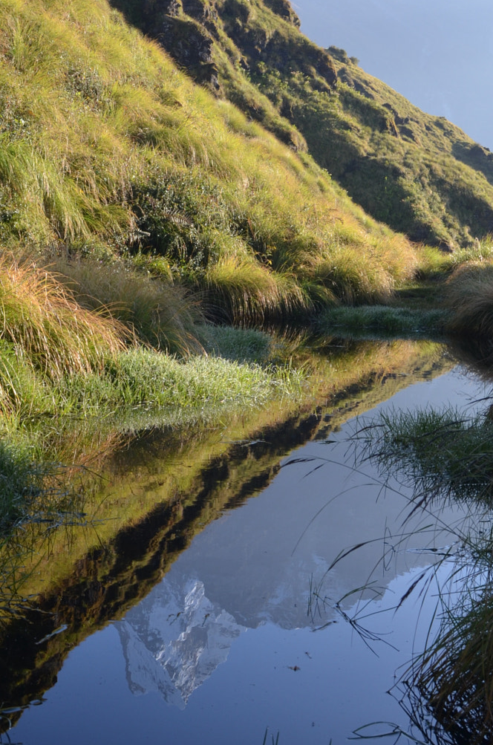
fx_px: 1383
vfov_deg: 30.0
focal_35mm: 67
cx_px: 215
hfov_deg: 20.2
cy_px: 287
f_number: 10
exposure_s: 1/80
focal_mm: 28
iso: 160
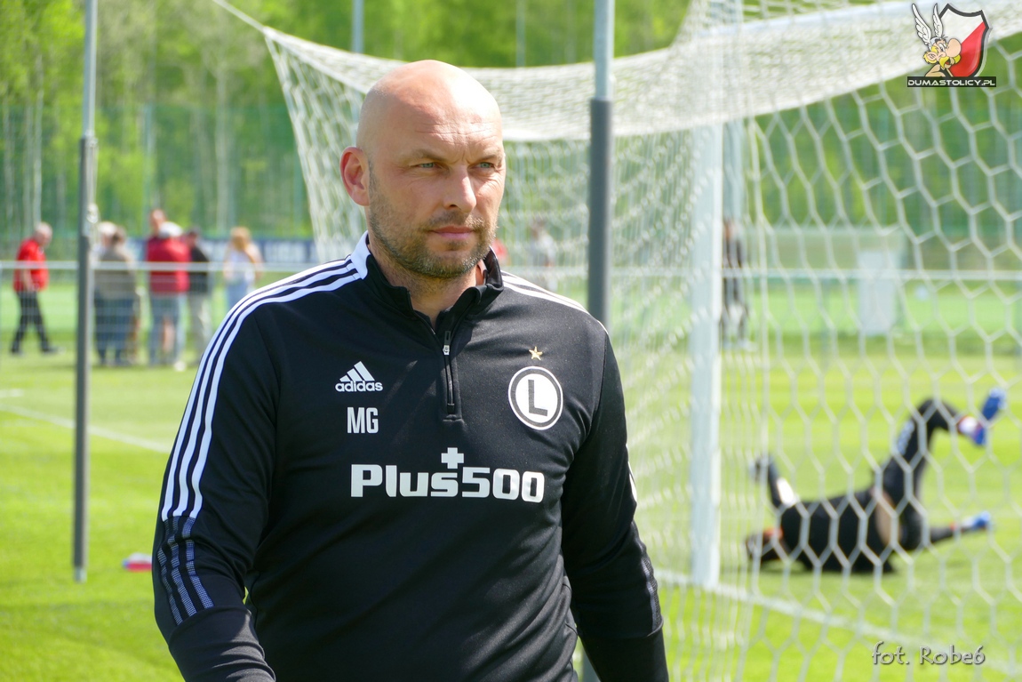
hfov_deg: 11.7
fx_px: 4968
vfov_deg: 7.8
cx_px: 511
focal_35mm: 175
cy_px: 341
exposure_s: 1/640
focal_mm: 63.88
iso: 125
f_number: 4
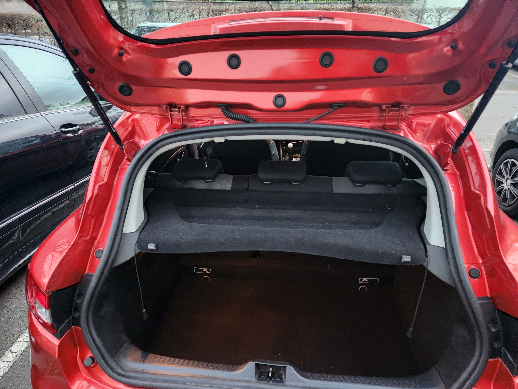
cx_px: 259
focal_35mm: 23
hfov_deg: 73.9
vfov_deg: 58.9
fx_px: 344
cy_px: 194
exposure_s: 1/25
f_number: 1.8
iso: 1600
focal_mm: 5.4
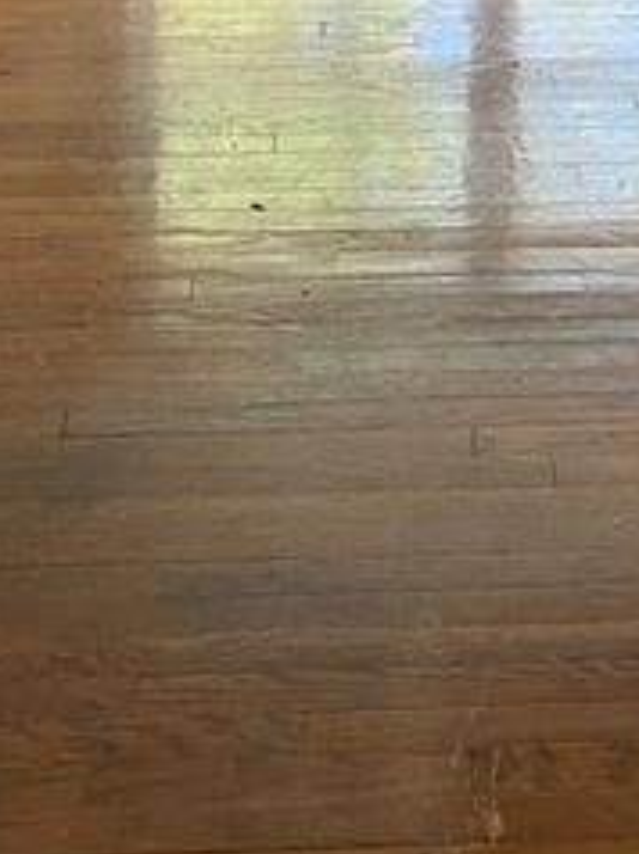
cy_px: -266
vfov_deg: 21.1
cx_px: 499
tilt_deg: -15.9
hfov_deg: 17.4
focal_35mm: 84
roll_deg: -0.5
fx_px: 2071
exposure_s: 1/60
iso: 100
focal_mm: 4.25
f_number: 1.8
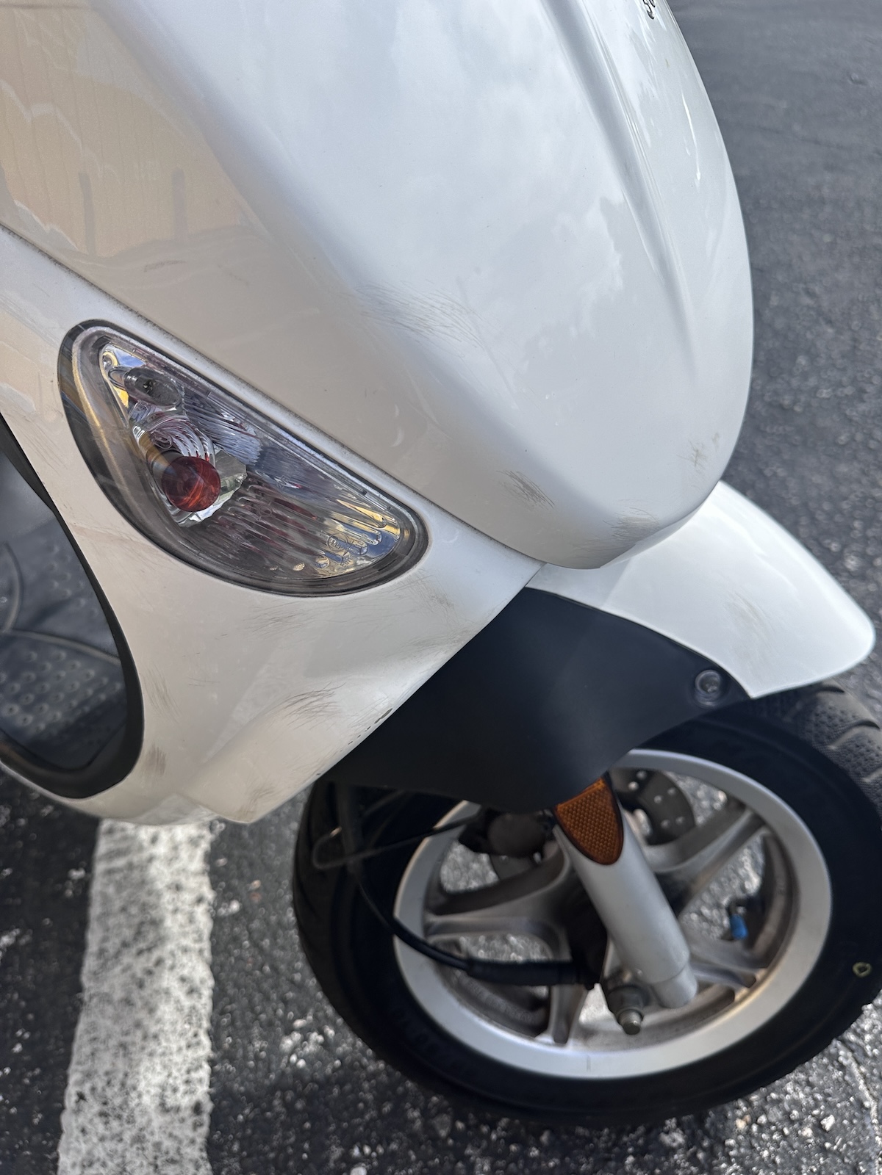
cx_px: 441
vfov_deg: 71.6
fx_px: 815
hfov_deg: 56.8
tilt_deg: -38.2
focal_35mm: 24
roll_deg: +3.5
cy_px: 588
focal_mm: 6.86
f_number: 1.78
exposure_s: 1/5263
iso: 80
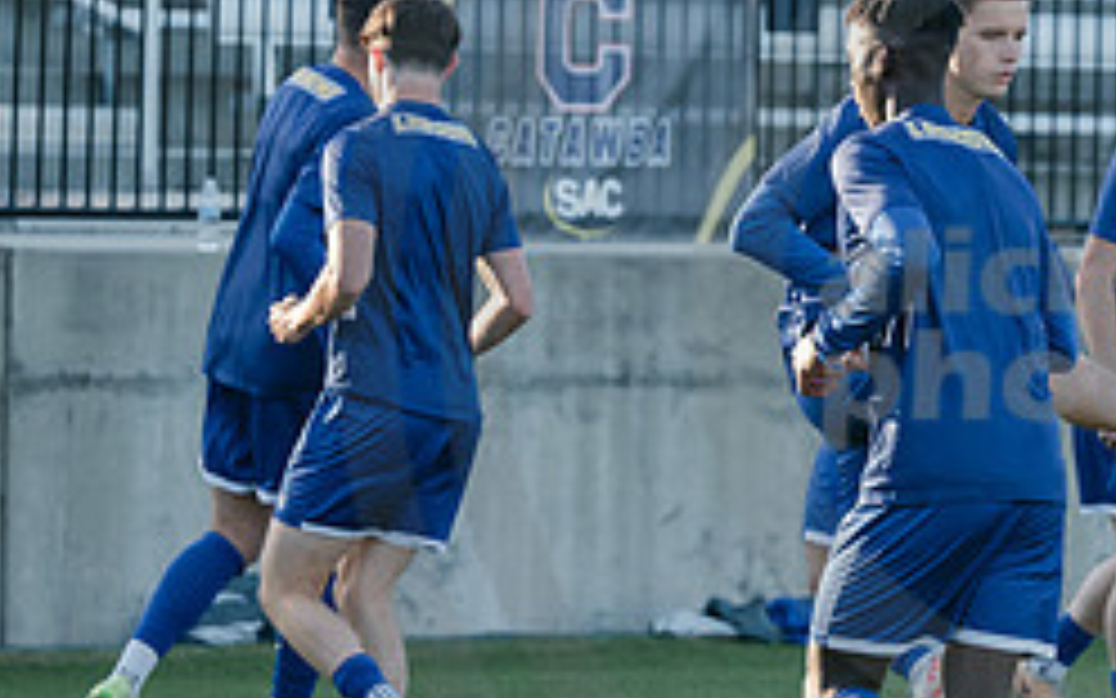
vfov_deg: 3.4
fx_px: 11588
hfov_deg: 5.5
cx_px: 1134
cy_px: 322
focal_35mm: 381
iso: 1250
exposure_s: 1/1600
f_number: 4
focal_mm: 160
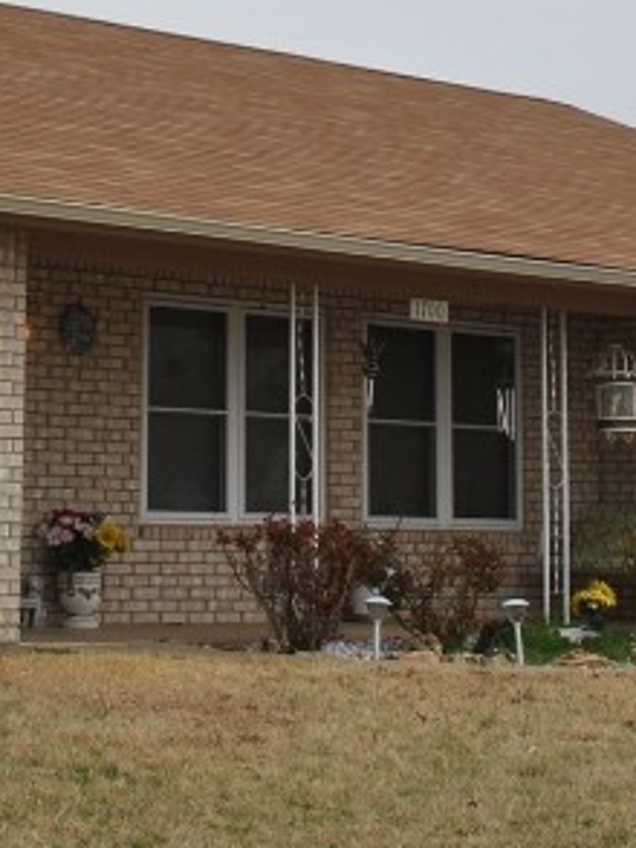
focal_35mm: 113
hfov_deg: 13.0
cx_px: 82
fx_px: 2766
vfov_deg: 17.0
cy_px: 12
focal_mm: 20
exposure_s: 1/200
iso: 100
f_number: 8
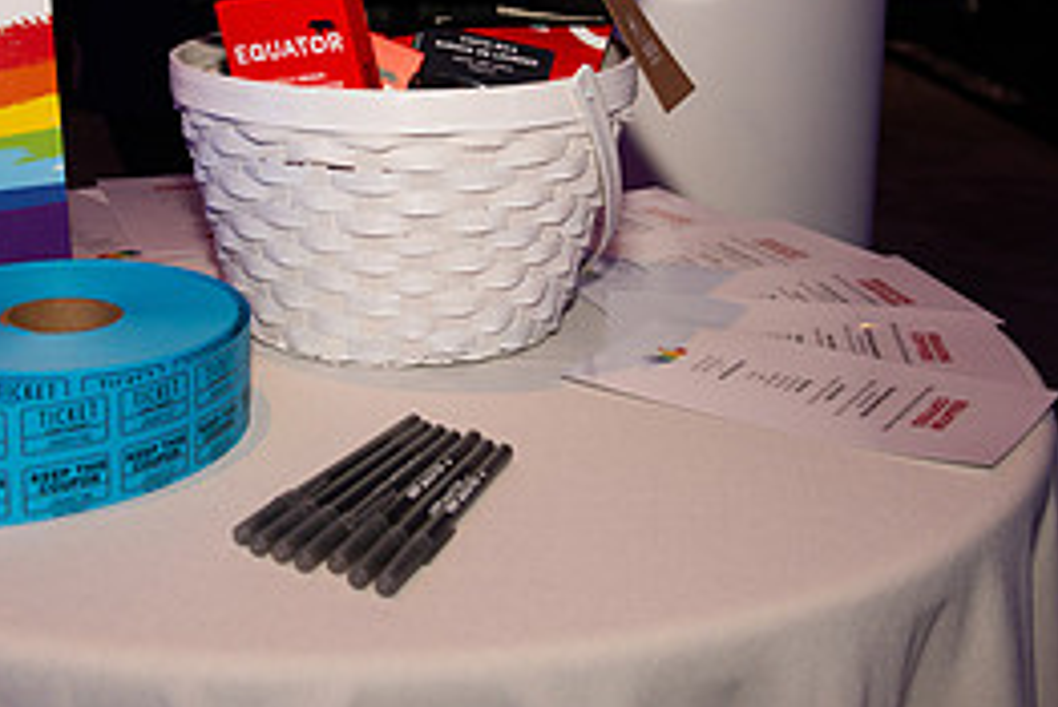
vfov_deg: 21.5
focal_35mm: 62
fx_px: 1823
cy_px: 83
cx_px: 376
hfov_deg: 32.2
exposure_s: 1/160
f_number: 4.5
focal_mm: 28
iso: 640
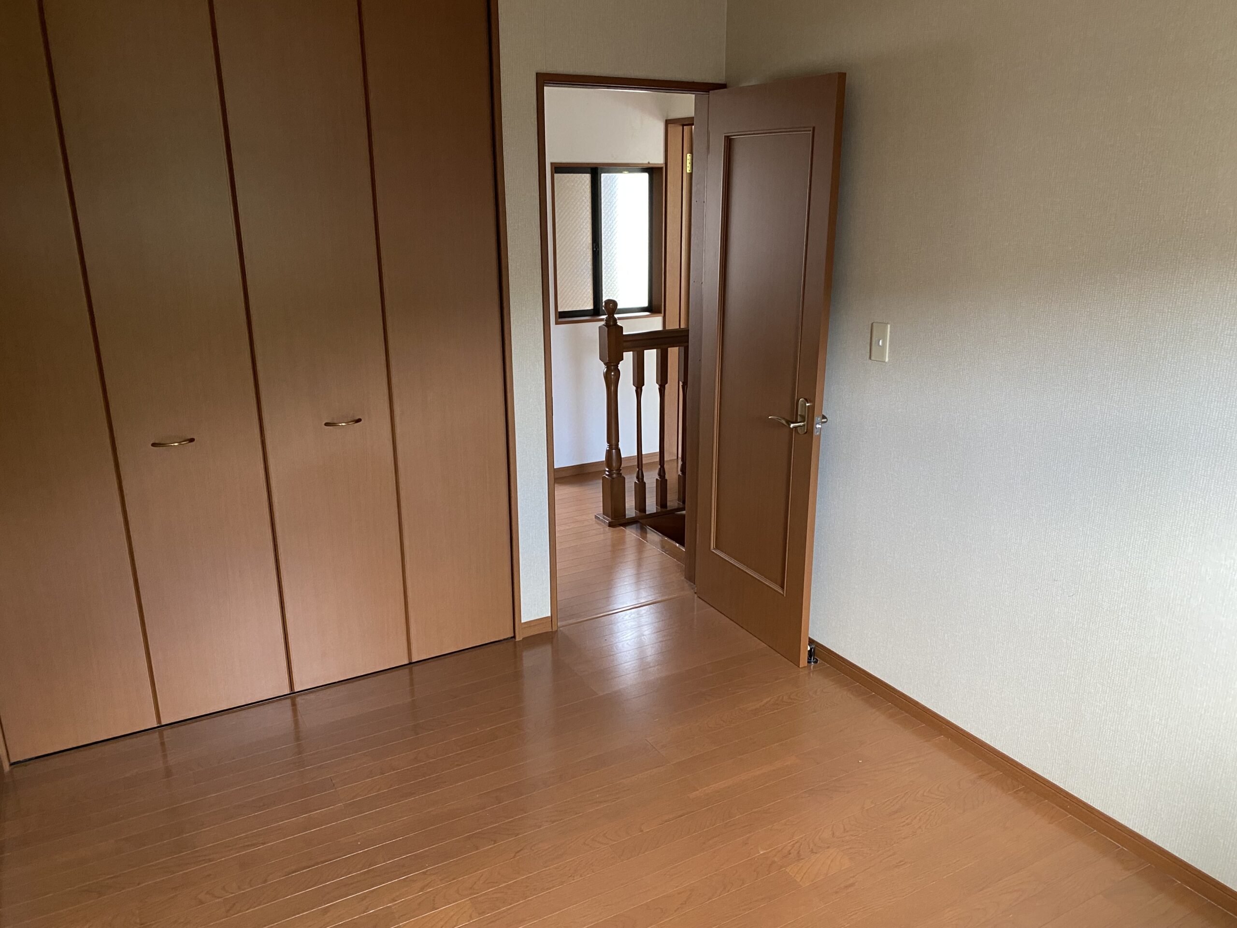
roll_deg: +0.3
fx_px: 929
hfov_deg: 67.3
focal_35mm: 26
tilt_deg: -17.1
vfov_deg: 53.1
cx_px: 618
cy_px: 464
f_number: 1.8
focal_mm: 4.25
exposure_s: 1/60
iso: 250
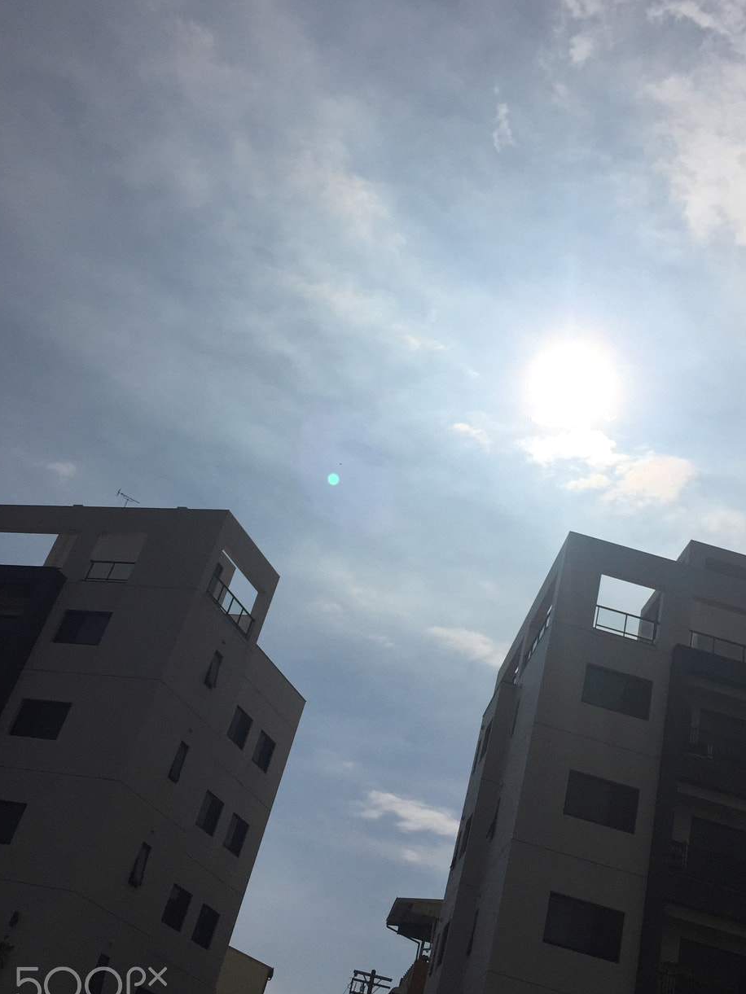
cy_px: 441
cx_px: 454
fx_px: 1092
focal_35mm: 38
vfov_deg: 48.9
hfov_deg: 37.6
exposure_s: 1/40000
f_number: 2.2
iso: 32
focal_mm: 4.15
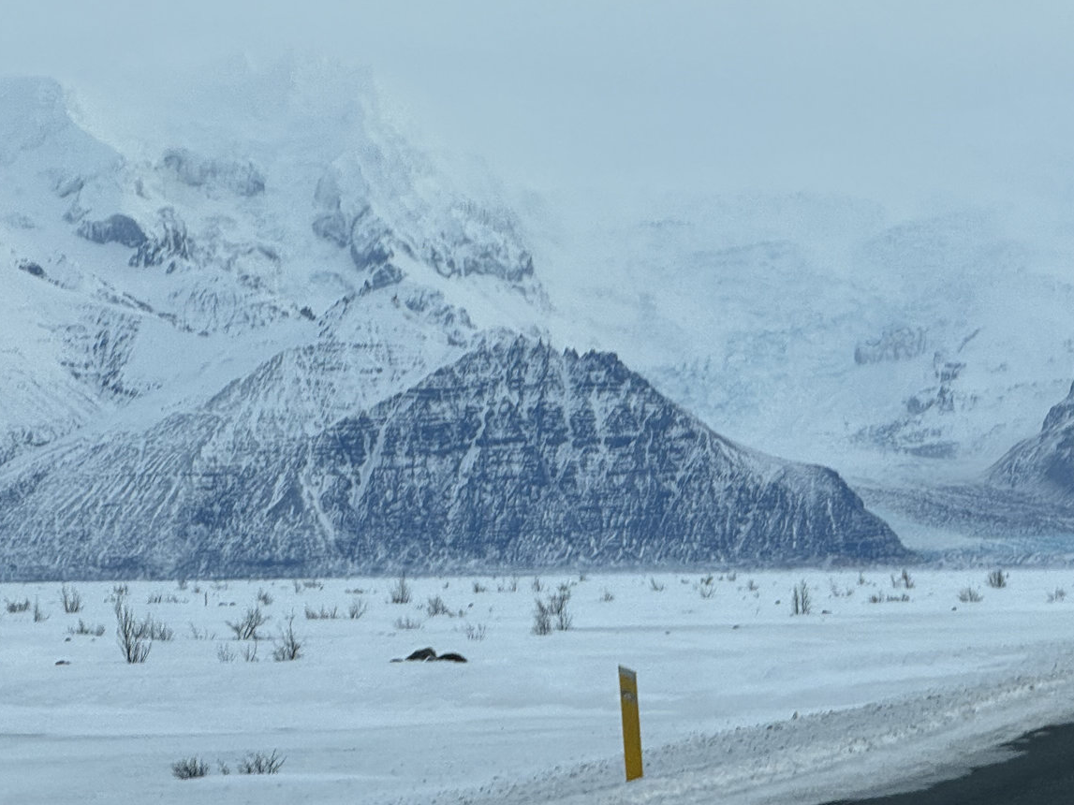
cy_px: 285
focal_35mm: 211
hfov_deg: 9.3
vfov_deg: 7.0
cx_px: 931
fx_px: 6546
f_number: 2.8
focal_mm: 15.66
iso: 50
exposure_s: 1/830
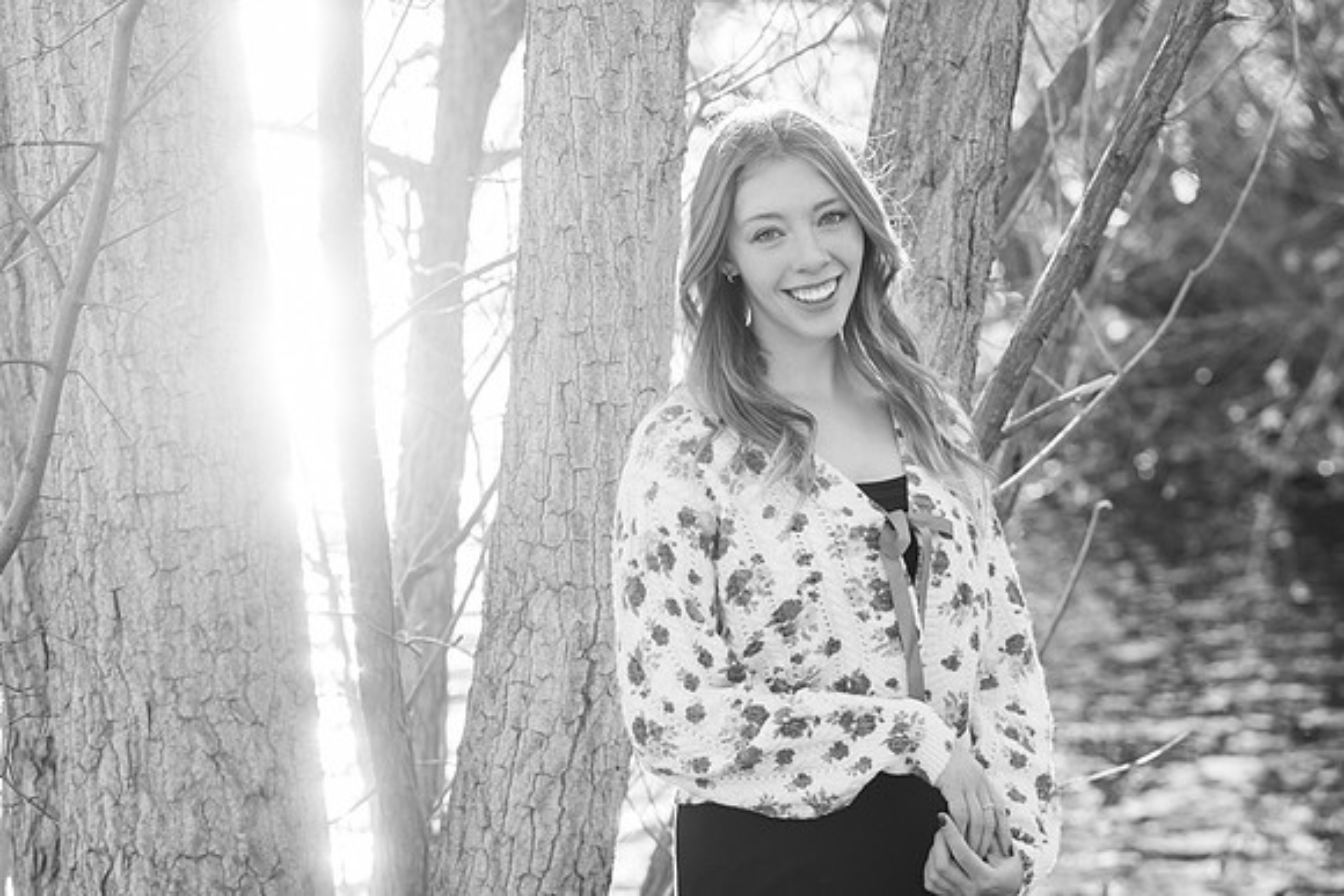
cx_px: 672
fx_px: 3659
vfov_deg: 14.0
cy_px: 448
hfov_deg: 20.8
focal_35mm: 98
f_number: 4.5
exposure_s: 1/800
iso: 1000
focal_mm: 98
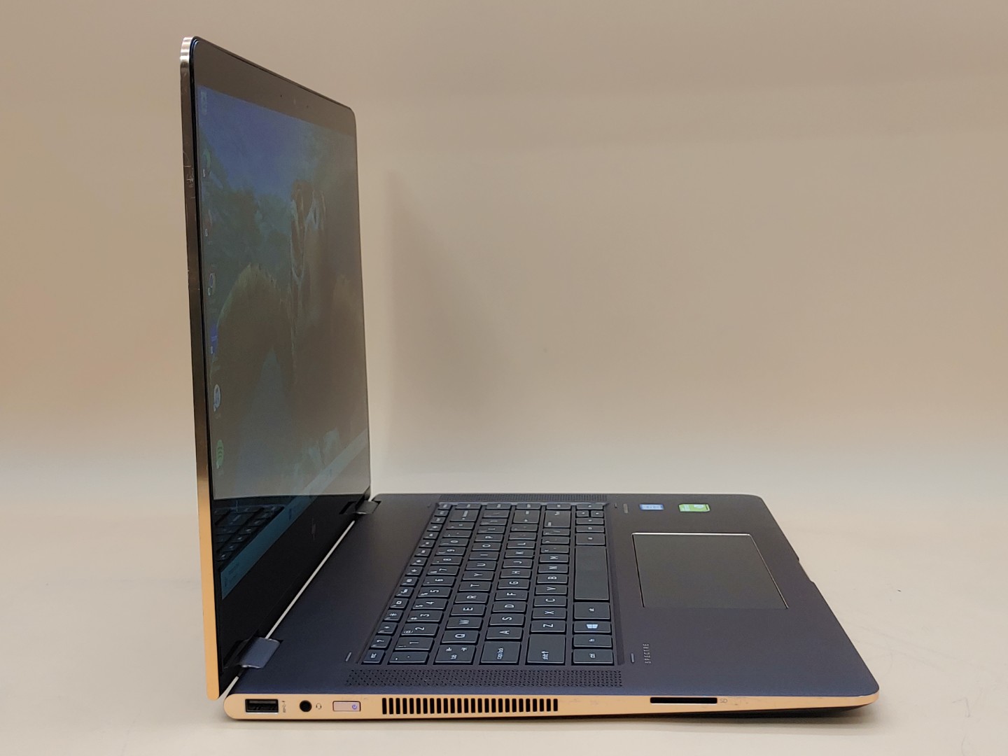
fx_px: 1281
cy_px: 378
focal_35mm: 44
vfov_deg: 32.9
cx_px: 504
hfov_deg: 42.9
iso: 50
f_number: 1.8
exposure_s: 1/80
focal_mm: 4.36
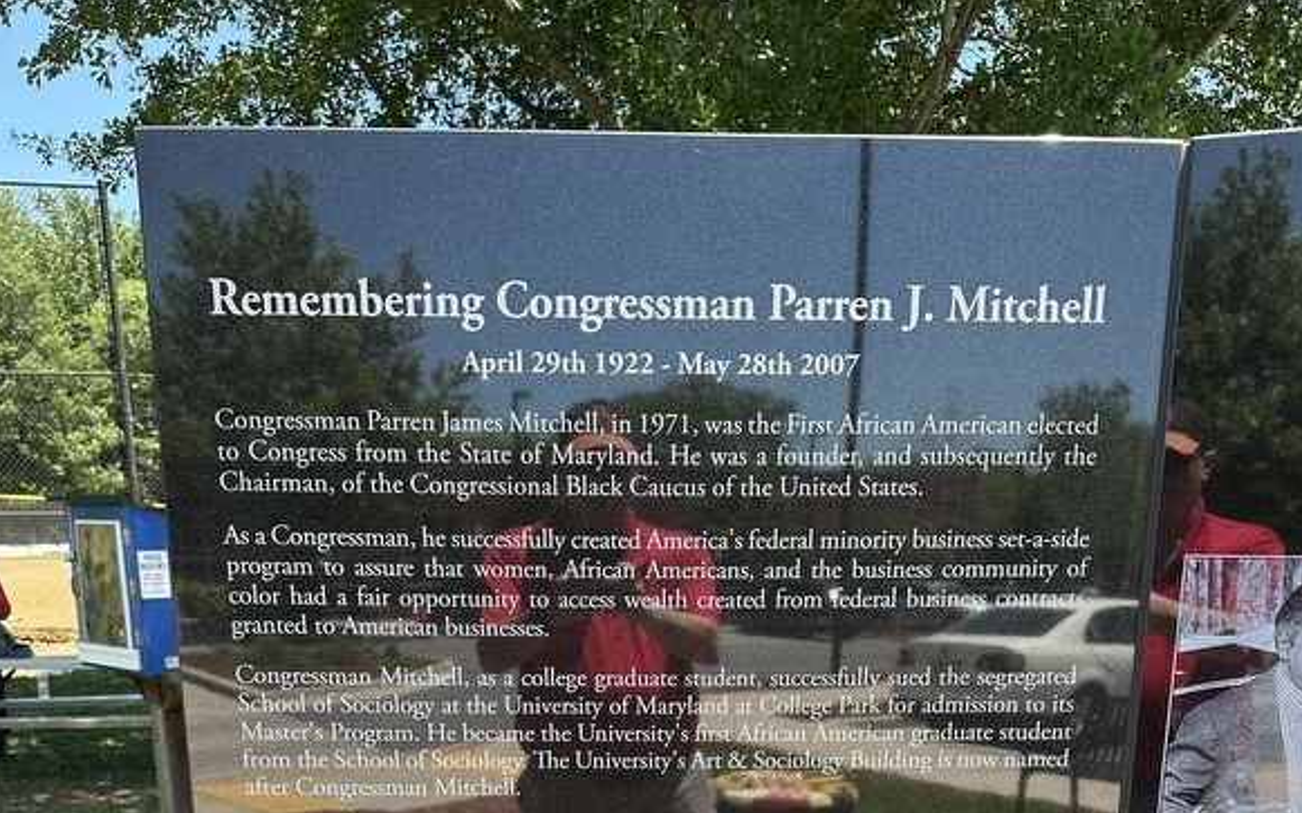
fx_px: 1242
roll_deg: -0.1
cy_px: 851
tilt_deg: -13.5
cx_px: 654
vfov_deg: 32.7
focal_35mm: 35
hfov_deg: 55.3
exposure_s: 1/718
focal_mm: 6.86
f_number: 1.78
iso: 80
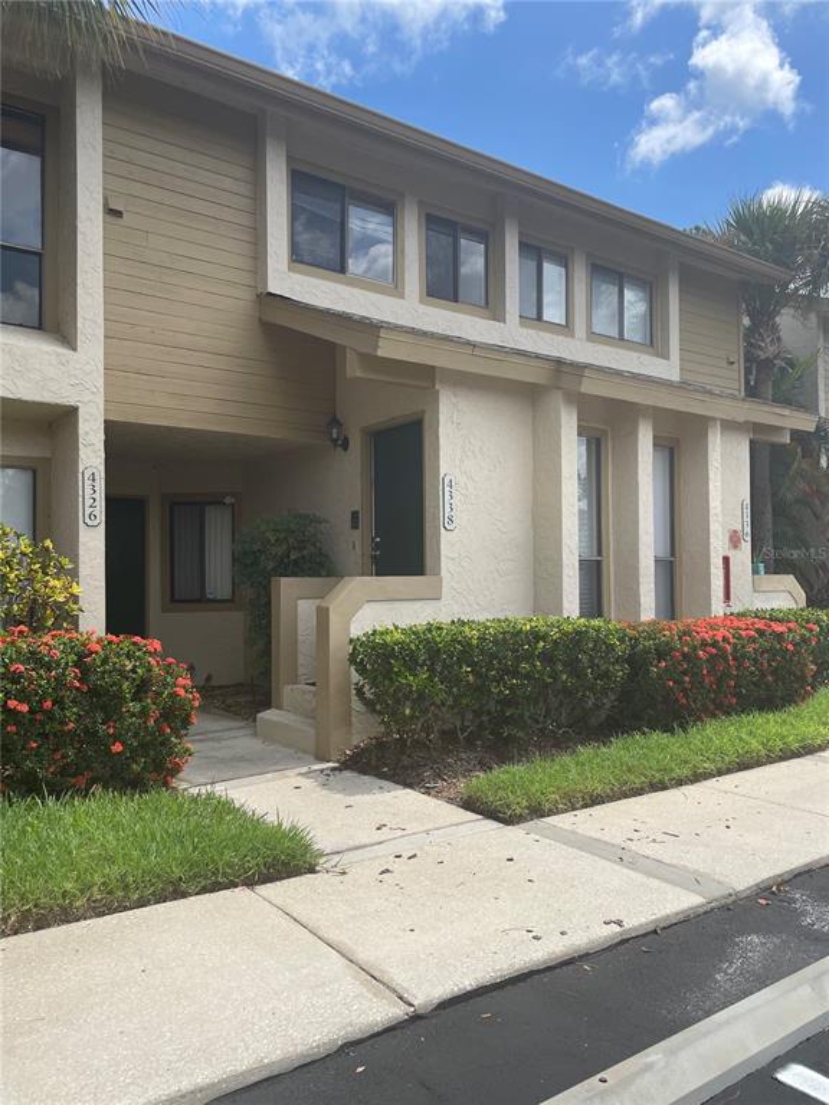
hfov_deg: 53.1
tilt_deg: +1.5
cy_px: 552
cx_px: 414
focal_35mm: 26
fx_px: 830
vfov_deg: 67.3
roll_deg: +0.4
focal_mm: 4.2
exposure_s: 1/2132
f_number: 1.6
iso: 32
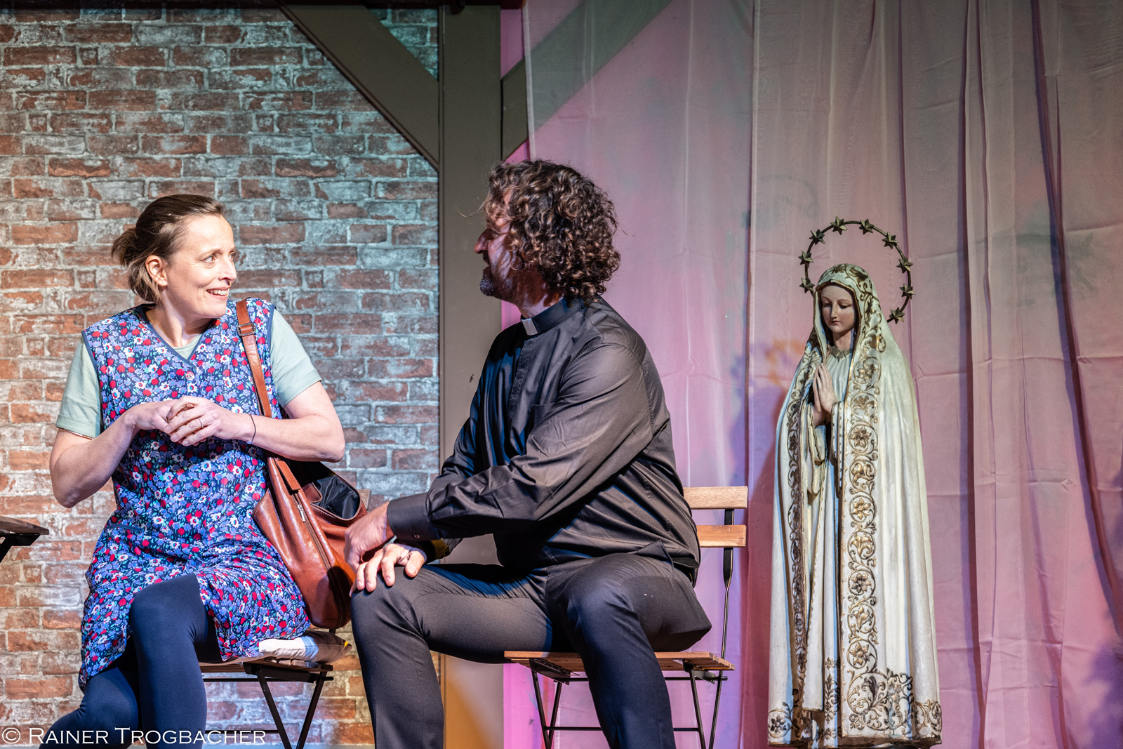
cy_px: 374
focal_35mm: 100
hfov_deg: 20.4
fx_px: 3120
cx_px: 562
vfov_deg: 13.7
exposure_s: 1/125
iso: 900
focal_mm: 100
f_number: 4.5
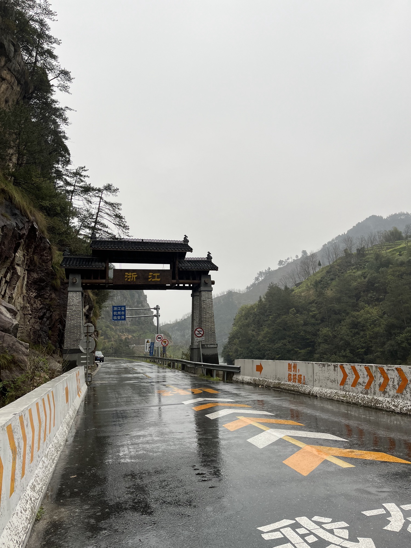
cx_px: 206
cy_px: 274
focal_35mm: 26
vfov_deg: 67.3
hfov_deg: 53.1
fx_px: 412
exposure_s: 1/147
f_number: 1.6
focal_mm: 5.1
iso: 32
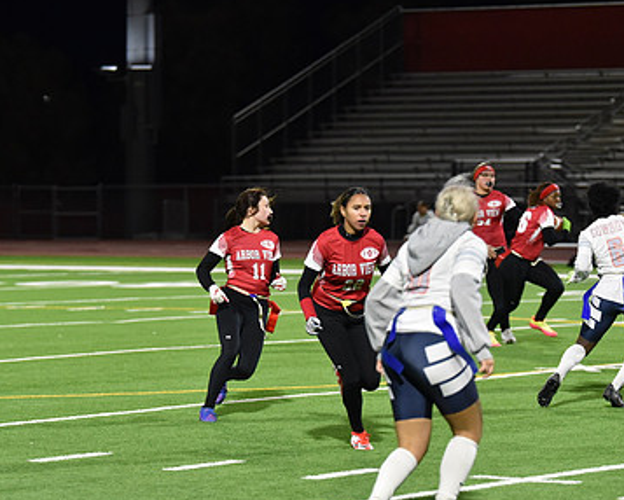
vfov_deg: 8.3
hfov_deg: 10.4
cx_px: 267
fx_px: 3437
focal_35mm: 186
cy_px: 244
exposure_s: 1/640
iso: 4500
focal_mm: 122
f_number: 2.8
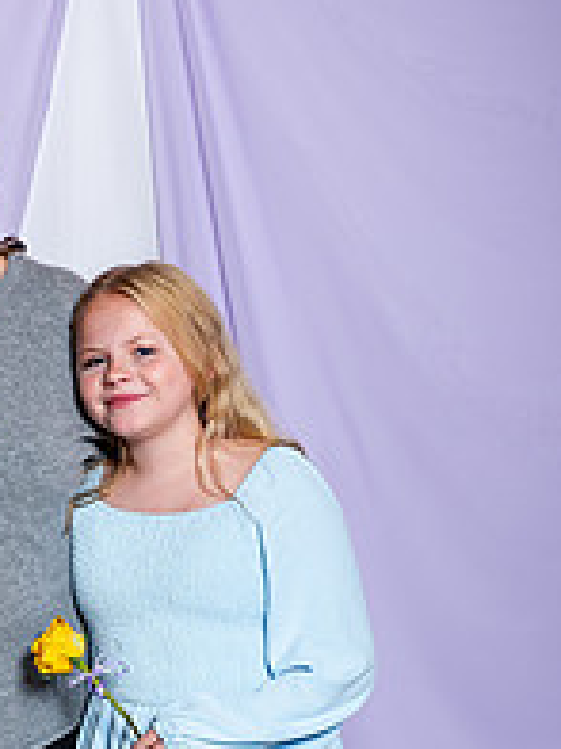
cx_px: 61
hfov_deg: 10.8
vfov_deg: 14.2
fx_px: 2960
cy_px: 696
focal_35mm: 137
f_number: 5
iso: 250
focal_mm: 62
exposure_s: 1/200
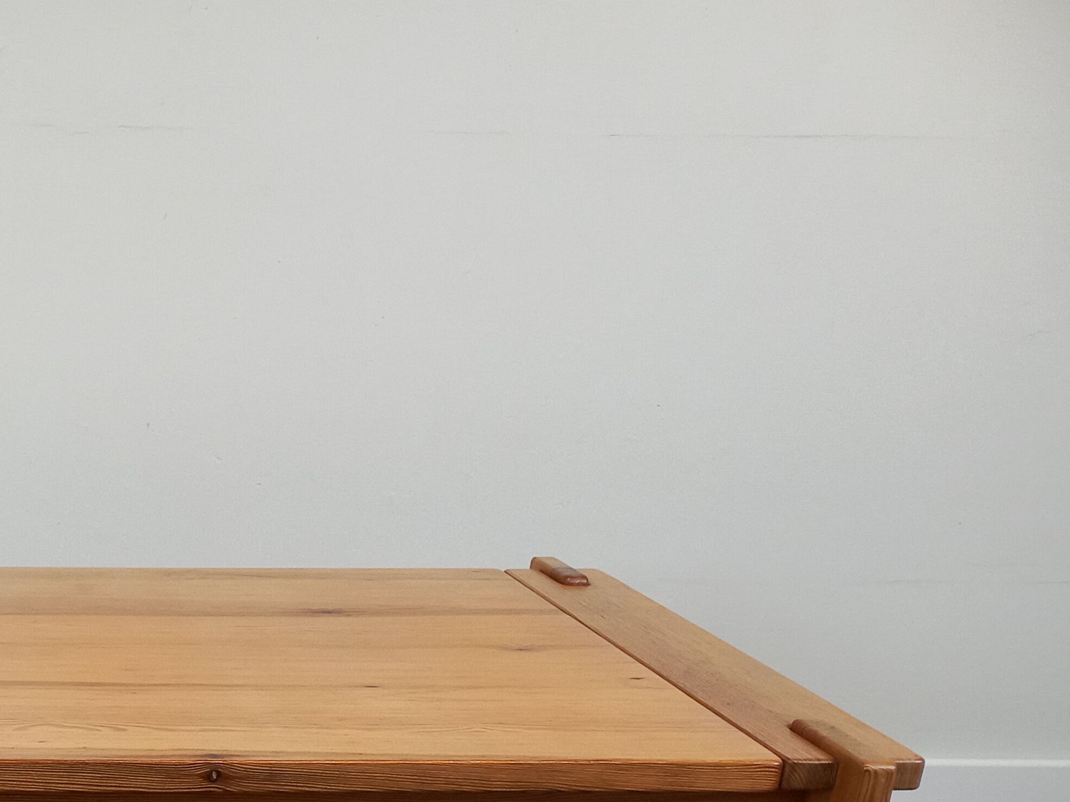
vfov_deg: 27.1
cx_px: -1
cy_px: 785
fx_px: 1577
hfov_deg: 34.2
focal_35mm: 51
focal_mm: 4.65
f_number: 1.8
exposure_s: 1/50
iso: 200
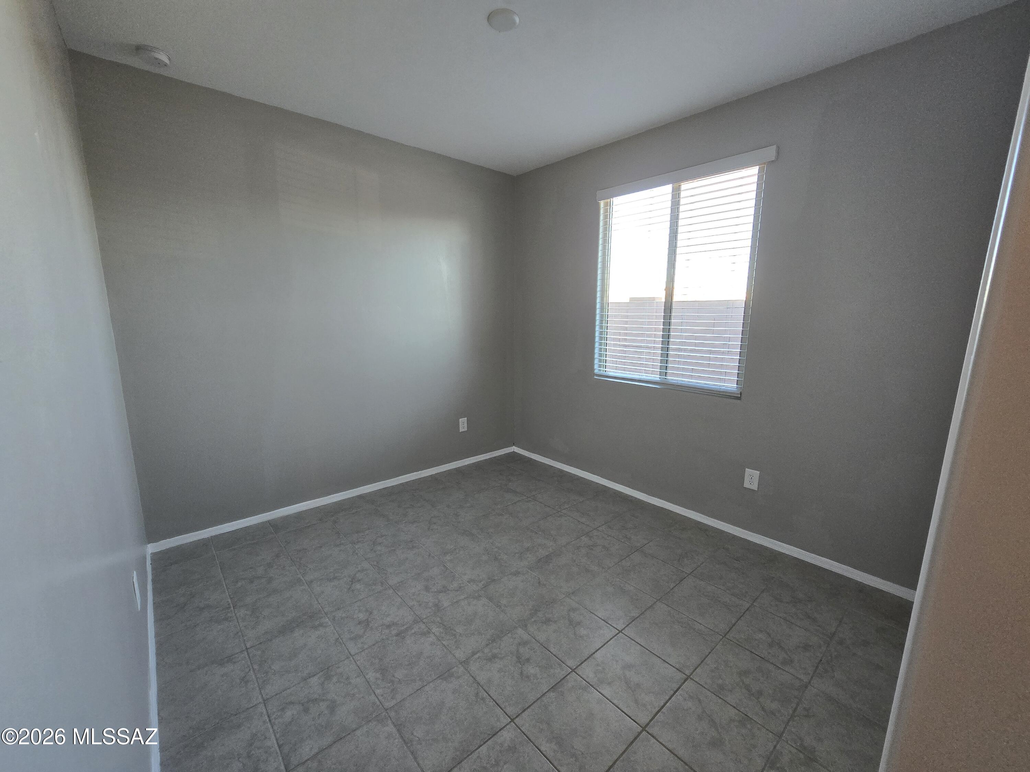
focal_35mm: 13
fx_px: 387
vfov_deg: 89.9
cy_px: 386
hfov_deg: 106.2
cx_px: 515
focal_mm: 2.2
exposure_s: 1/60
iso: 160
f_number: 2.2
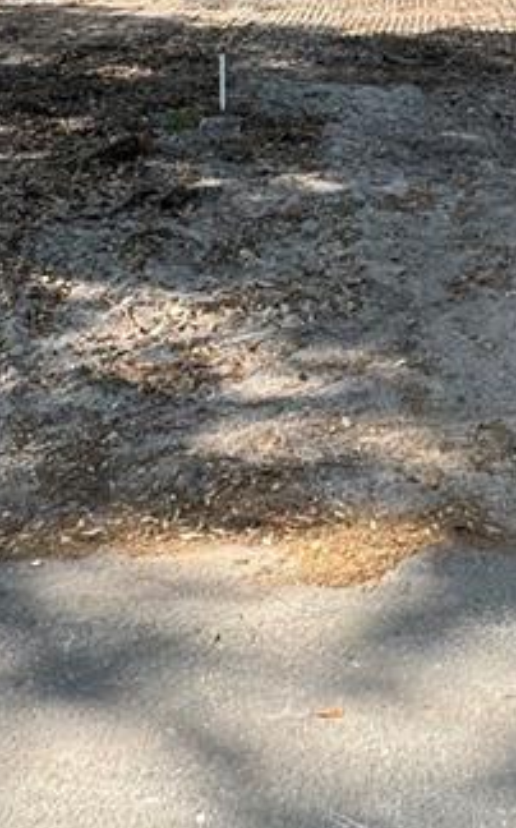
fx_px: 1240
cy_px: -130
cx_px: 388
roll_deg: +2.2
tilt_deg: -2.0
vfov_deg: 31.7
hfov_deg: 23.3
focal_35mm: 55
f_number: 2.2
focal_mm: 2.22
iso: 40
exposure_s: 1/297
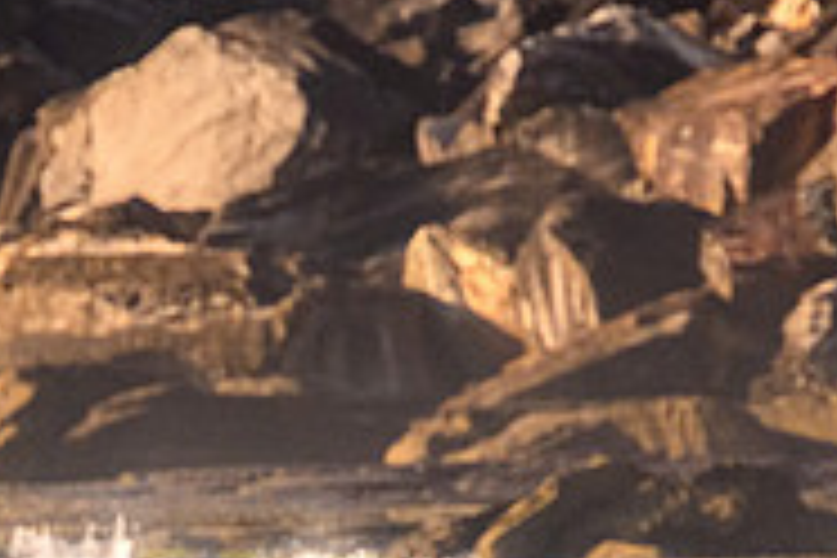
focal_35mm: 2498
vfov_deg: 0.6
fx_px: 58074
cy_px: 763
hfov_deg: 0.8
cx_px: 194
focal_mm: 800
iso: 2200
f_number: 11
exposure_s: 1/2000
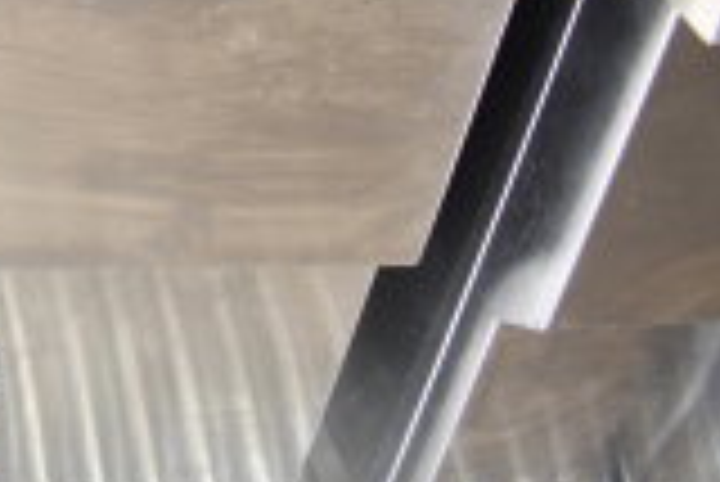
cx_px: -639
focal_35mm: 103
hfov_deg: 16.2
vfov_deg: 12.7
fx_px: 2062
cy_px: -232
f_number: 3.5
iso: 250
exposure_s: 1/30
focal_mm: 18
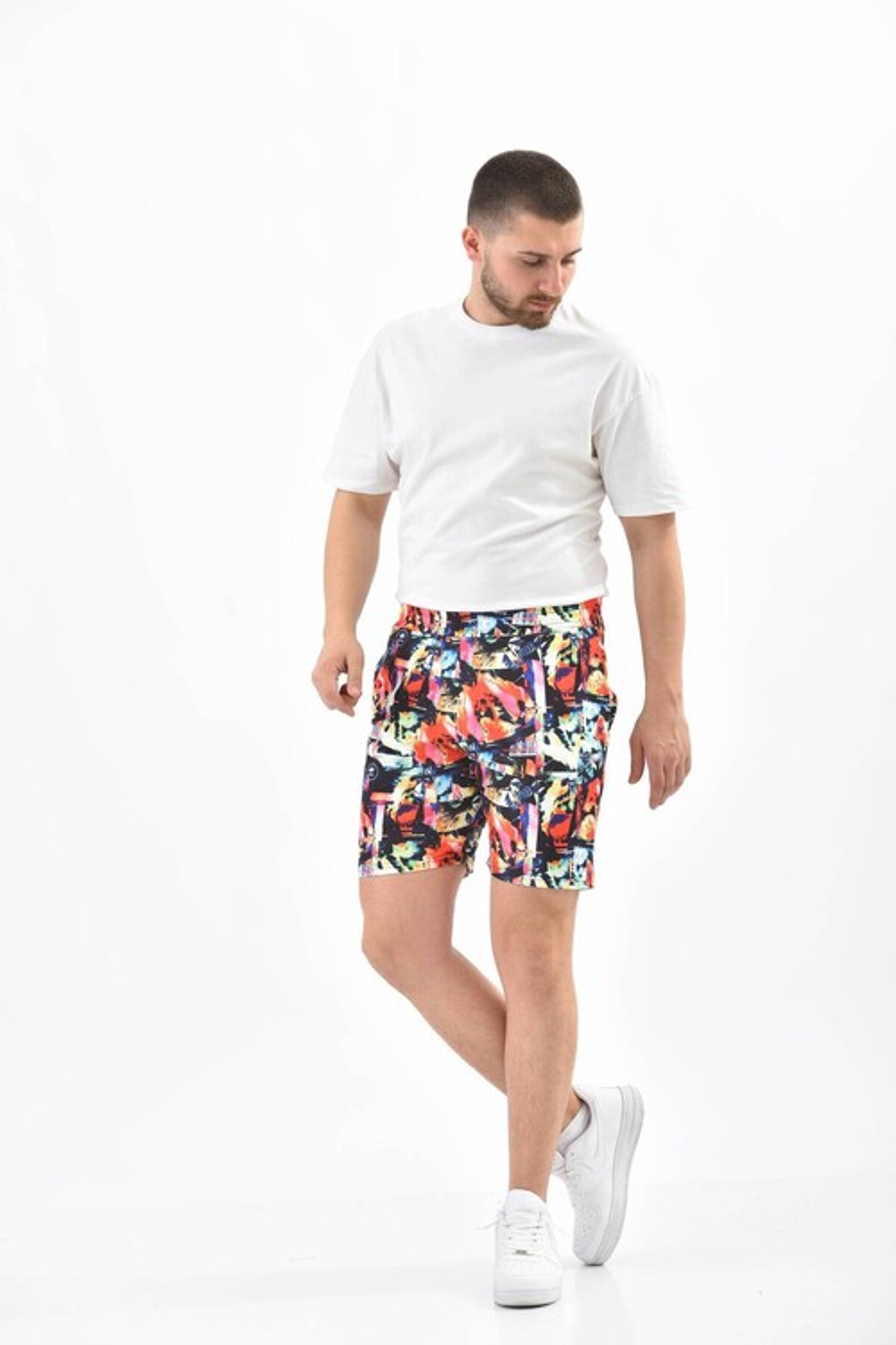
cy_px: 672
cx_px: 448
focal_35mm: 70
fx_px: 2613
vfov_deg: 28.8
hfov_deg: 19.5
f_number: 7.1
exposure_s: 1/160
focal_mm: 70
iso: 100
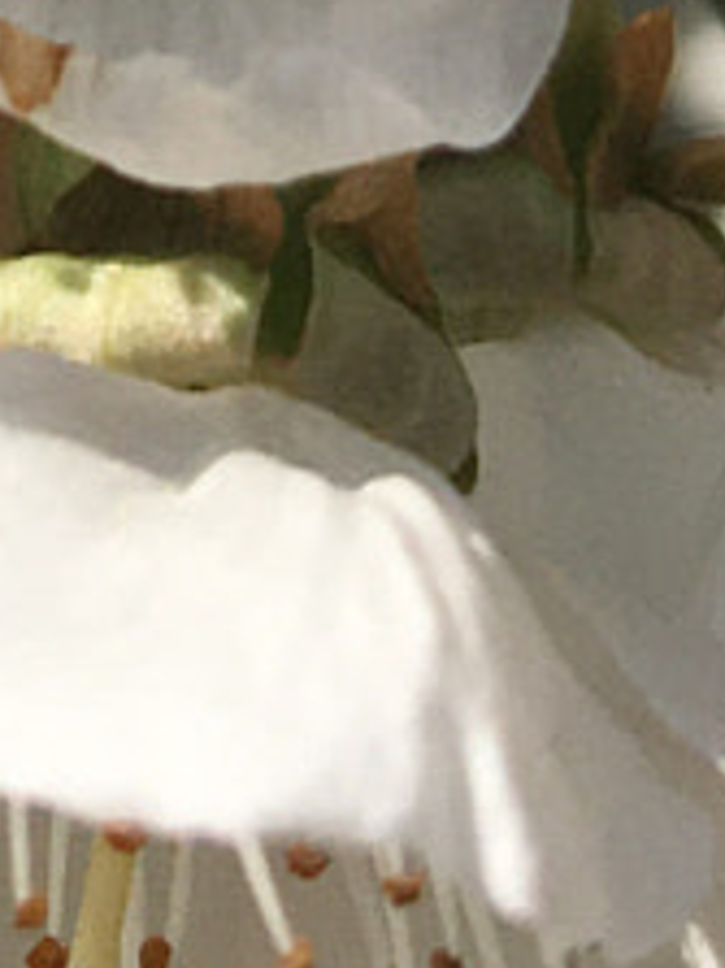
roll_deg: -9.2
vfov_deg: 8.6
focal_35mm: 208
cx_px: -638
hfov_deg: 6.9
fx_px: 5814
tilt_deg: -6.9
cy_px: -1454
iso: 25
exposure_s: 1/2653
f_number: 2.2
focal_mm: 4.15
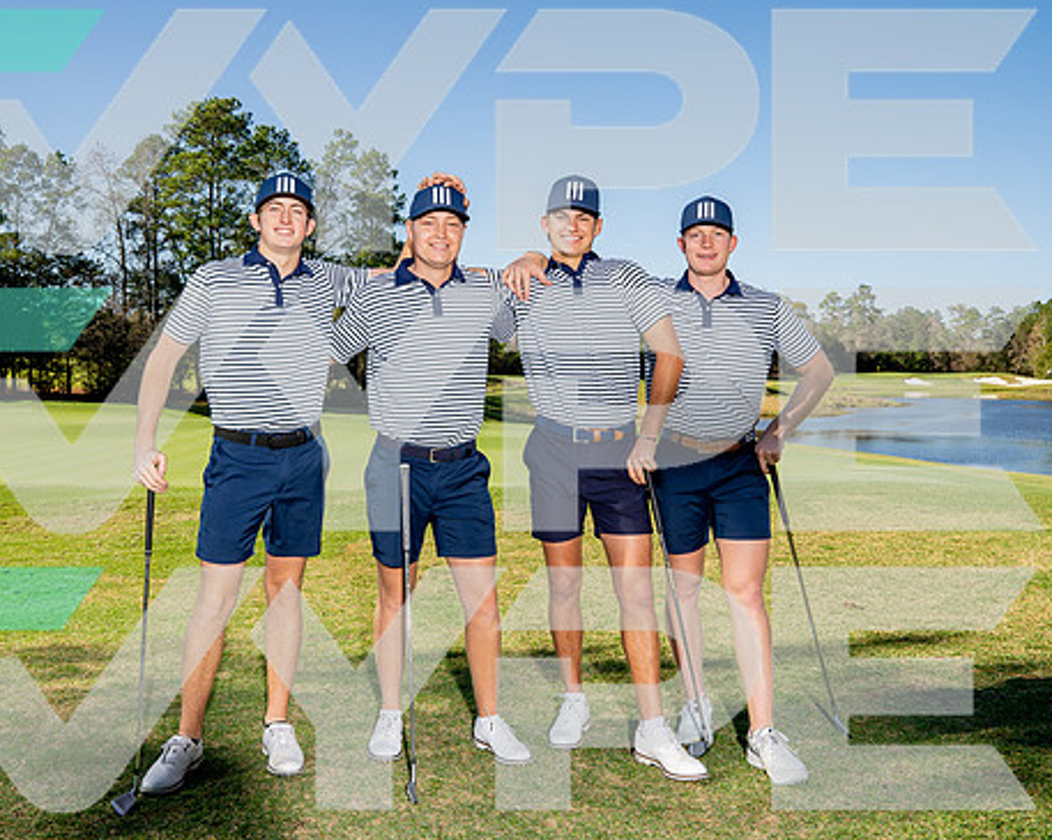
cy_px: 411
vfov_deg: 47.1
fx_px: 965
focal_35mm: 31
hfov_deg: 57.0
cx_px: 458
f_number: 8
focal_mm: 26
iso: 100
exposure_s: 1/250
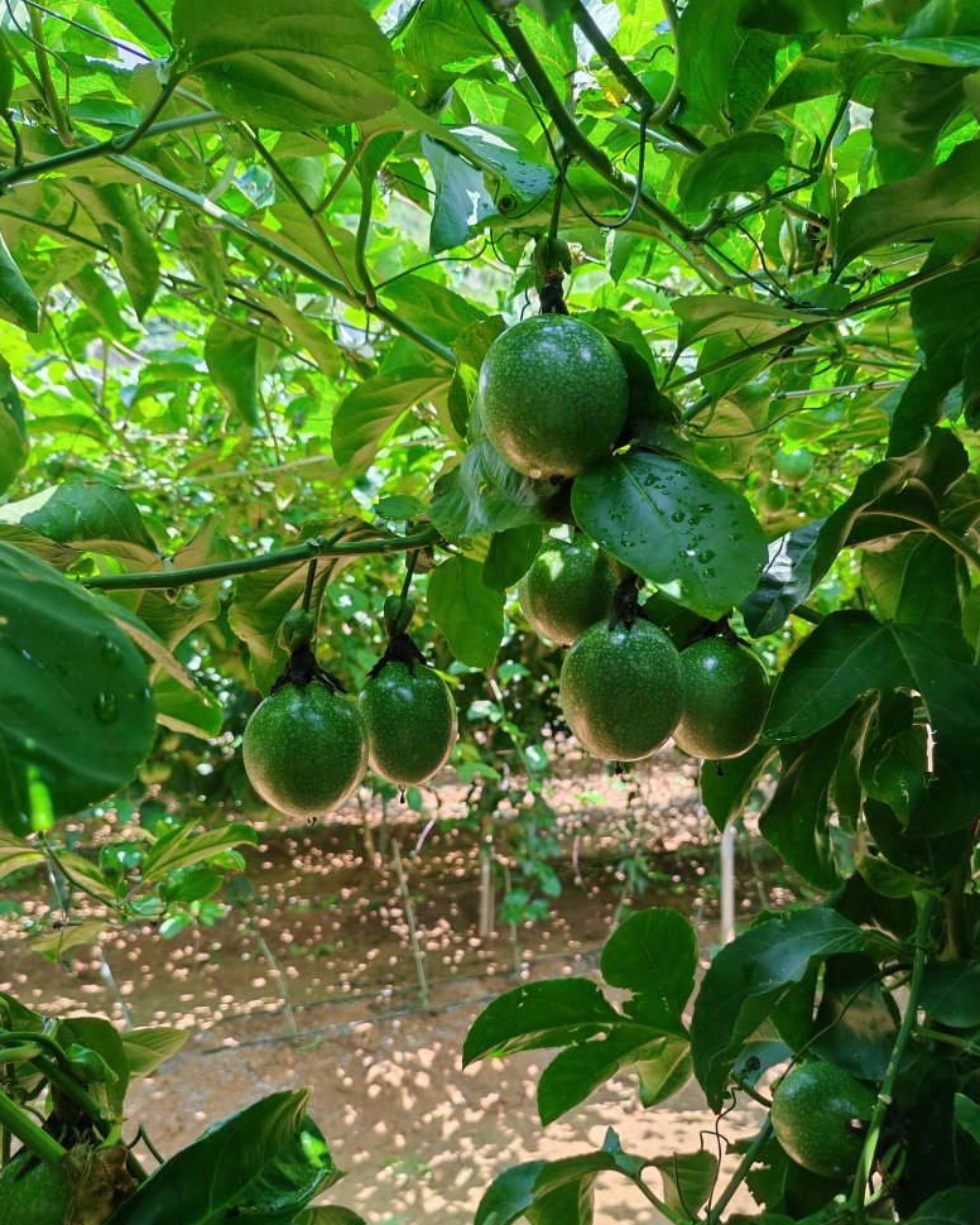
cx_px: 496
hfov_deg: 50.0
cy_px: 665
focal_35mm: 29
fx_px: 1051
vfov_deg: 60.4
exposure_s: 1/150
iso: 50
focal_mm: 5.52
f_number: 1.95
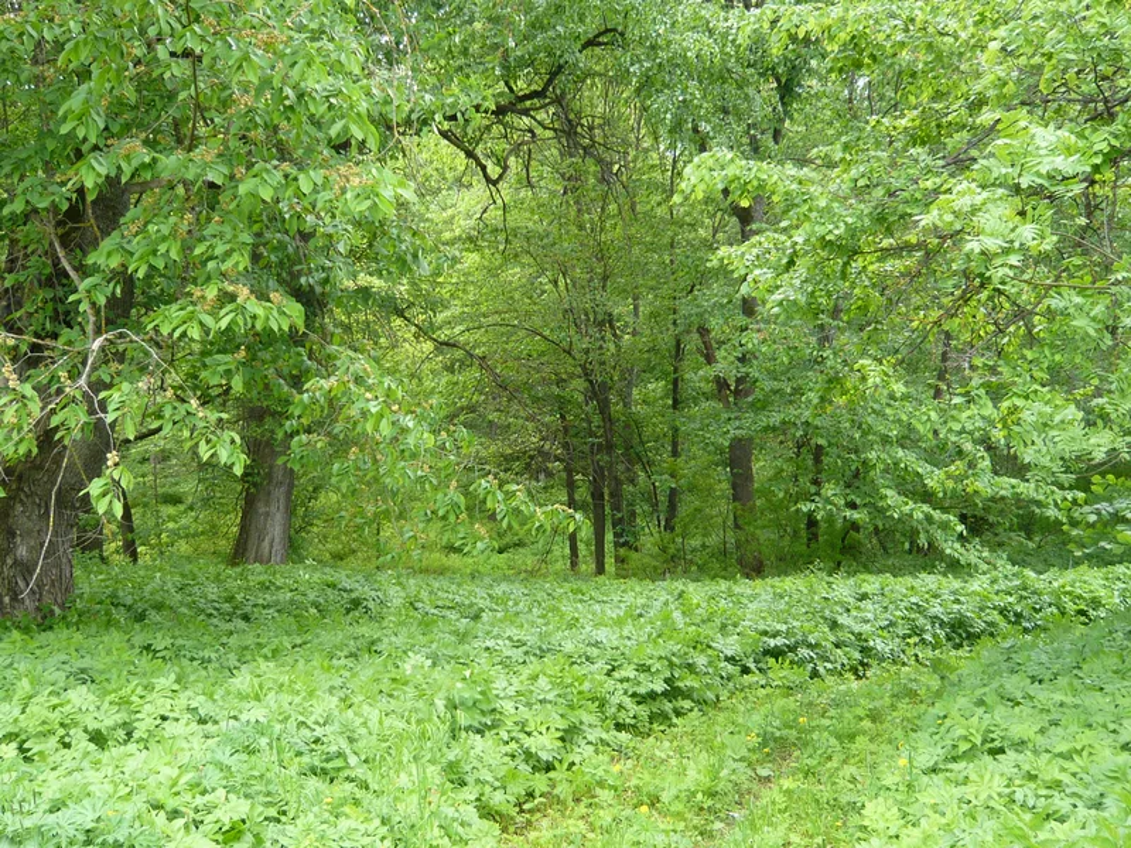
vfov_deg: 35.1
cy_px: 424
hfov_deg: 45.8
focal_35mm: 41
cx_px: 566
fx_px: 1340
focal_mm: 5.5
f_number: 3.1
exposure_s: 1/80
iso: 100
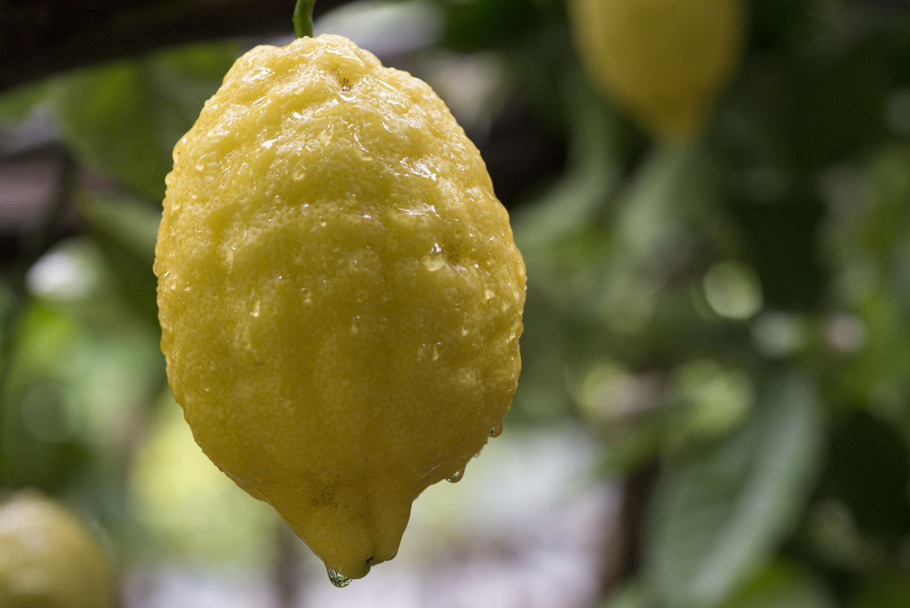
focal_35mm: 90
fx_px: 2276
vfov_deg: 15.2
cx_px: 455
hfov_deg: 22.6
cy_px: 304
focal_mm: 90
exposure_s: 1/500
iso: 2000
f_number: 10
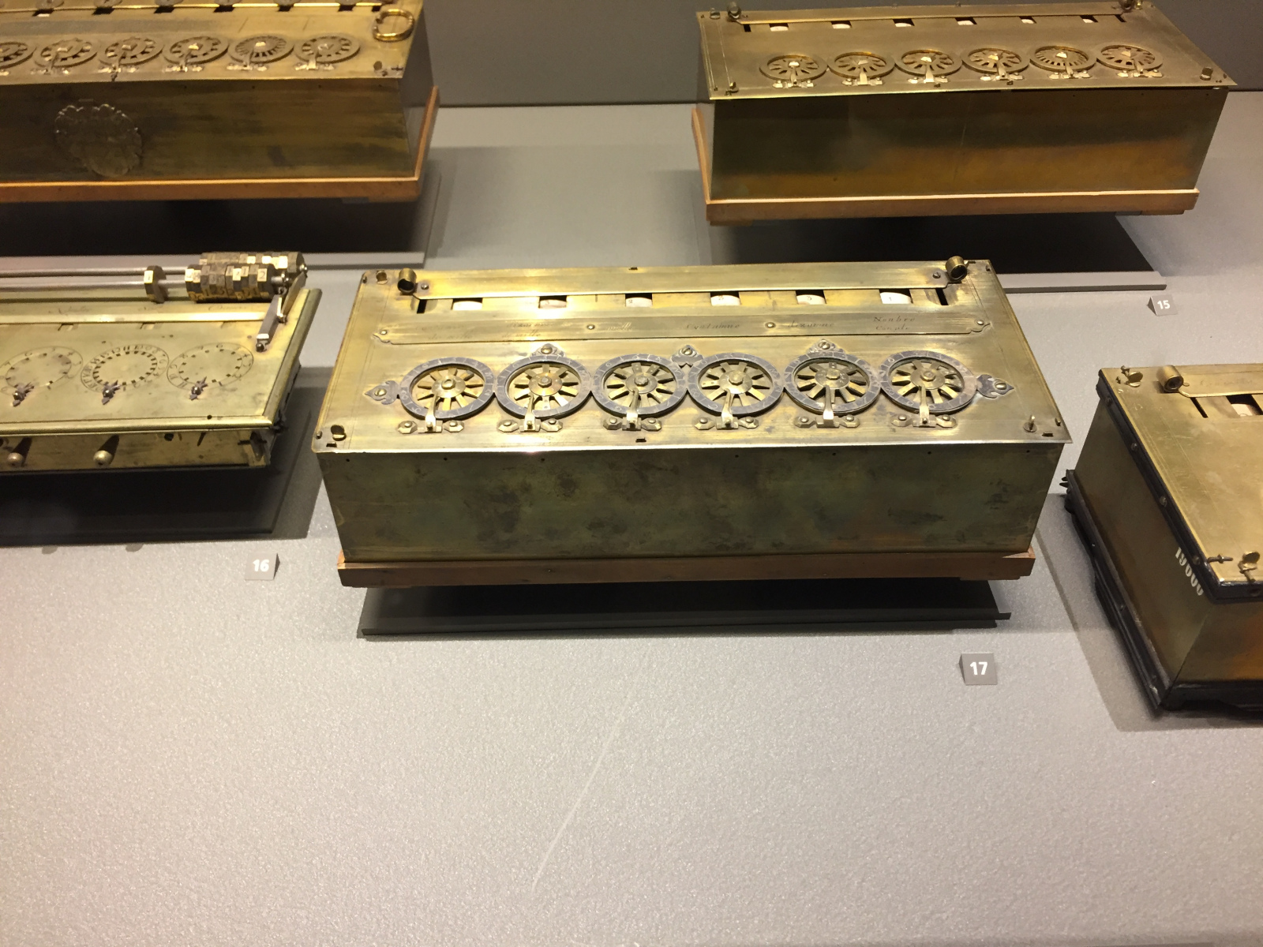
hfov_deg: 61.7
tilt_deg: -41.6
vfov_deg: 48.2
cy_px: 474
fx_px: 1058
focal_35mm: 29
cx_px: 632
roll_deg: +0.5
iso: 160
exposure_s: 1/33
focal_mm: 4.15
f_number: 2.2
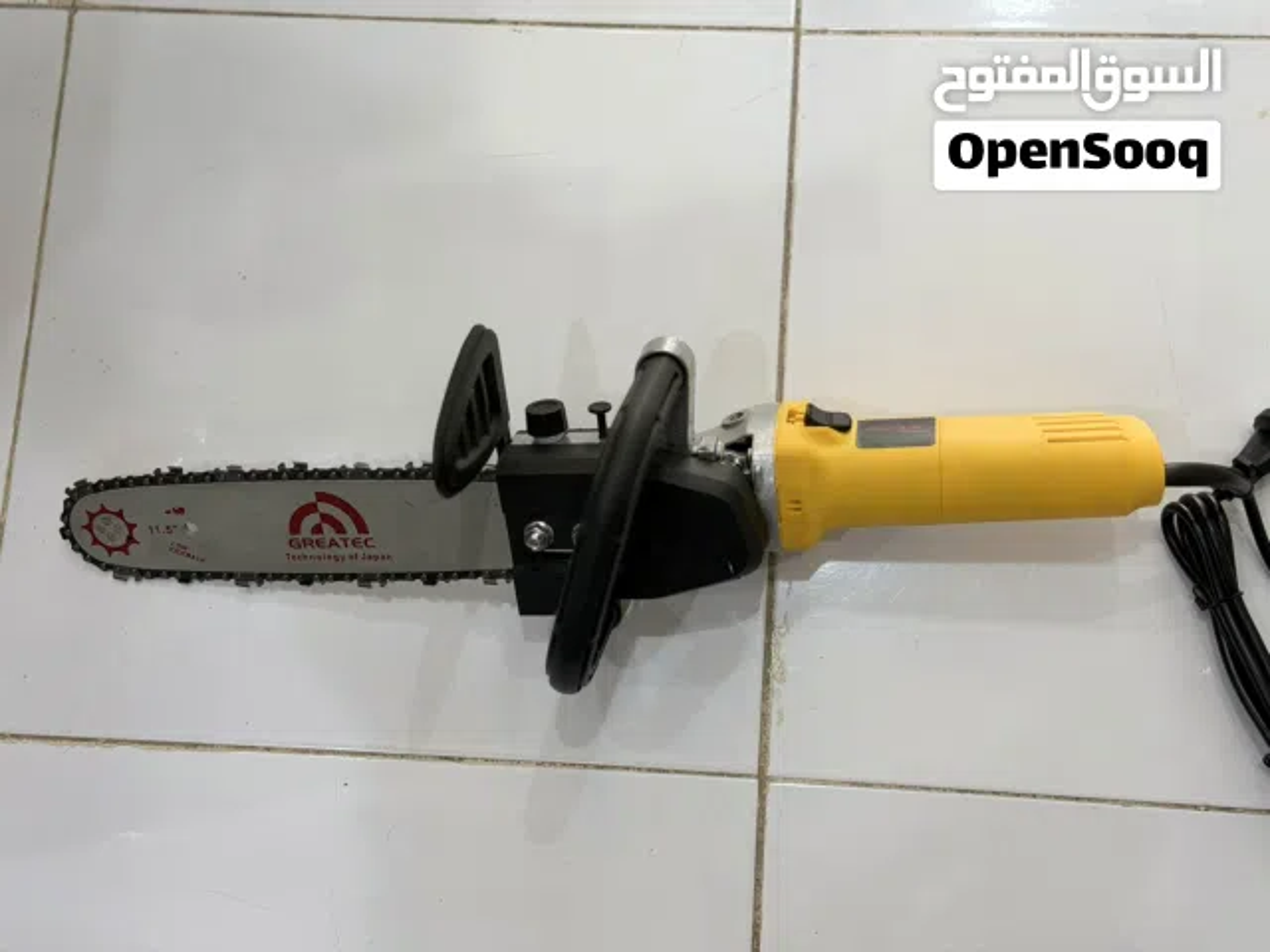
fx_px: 1761
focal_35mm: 48
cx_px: 635
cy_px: 476
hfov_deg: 39.7
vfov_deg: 30.3
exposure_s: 1/121
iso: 80
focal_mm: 6.76
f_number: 1.78
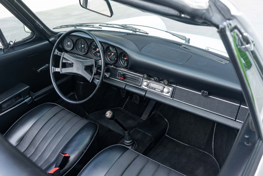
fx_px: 227
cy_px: 88
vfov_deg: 42.4
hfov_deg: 60.3
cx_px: 132
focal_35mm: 31
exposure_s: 1/30
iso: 64
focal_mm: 31
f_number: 4
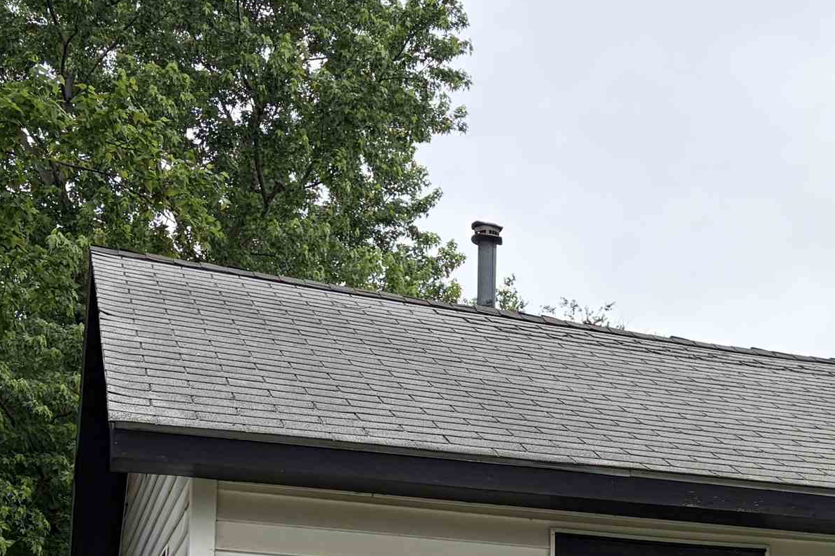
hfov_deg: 27.5
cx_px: 792
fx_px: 1623
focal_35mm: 70
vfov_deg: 18.5
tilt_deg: +6.0
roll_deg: -0.6
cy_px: 654
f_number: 1.6
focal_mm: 5.96
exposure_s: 1/2012
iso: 50
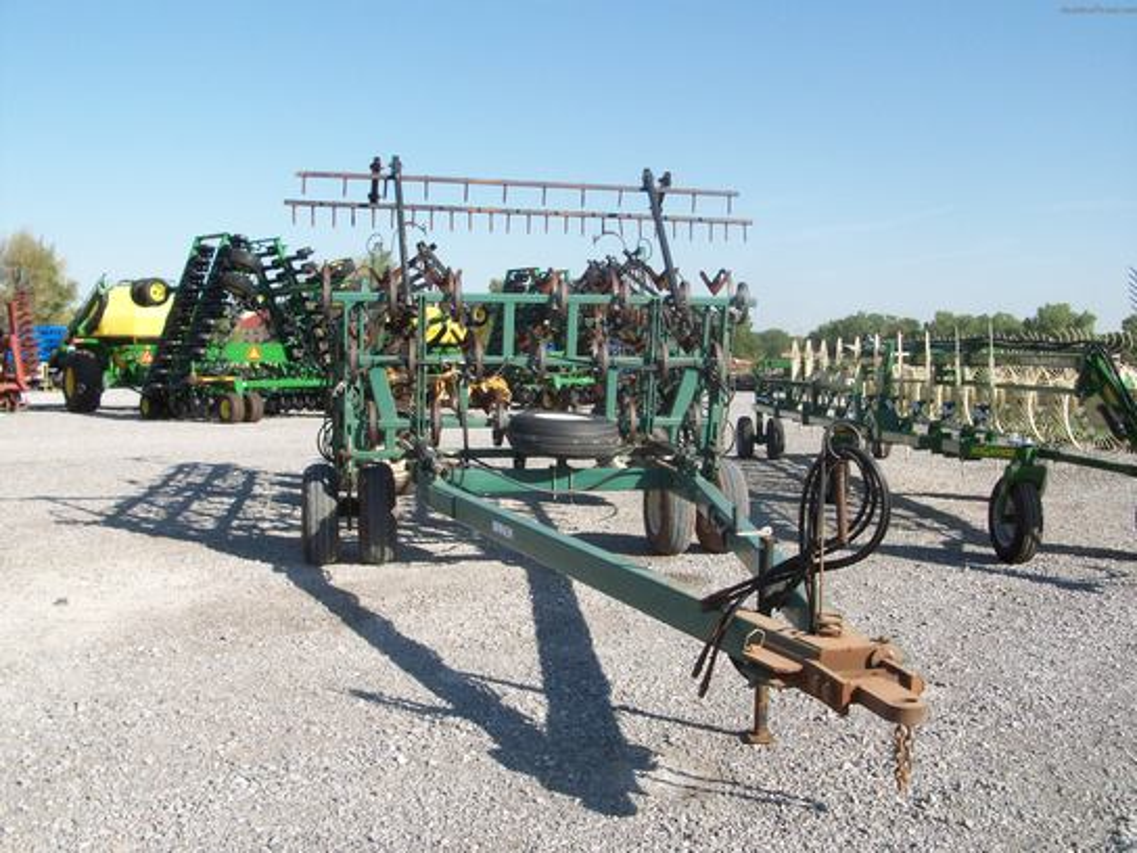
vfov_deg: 41.8
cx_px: 568
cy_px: 426
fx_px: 1117
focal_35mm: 34
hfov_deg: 54.0
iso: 64
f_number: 5.5
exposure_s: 1/240
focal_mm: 5.7
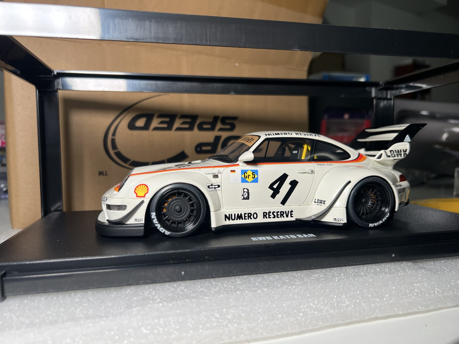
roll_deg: +0.8
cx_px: 230
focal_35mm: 26
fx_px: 345
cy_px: 172
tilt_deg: -4.3
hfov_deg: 67.3
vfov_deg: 53.1
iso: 125
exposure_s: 1/120
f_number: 1.5
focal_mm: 5.7
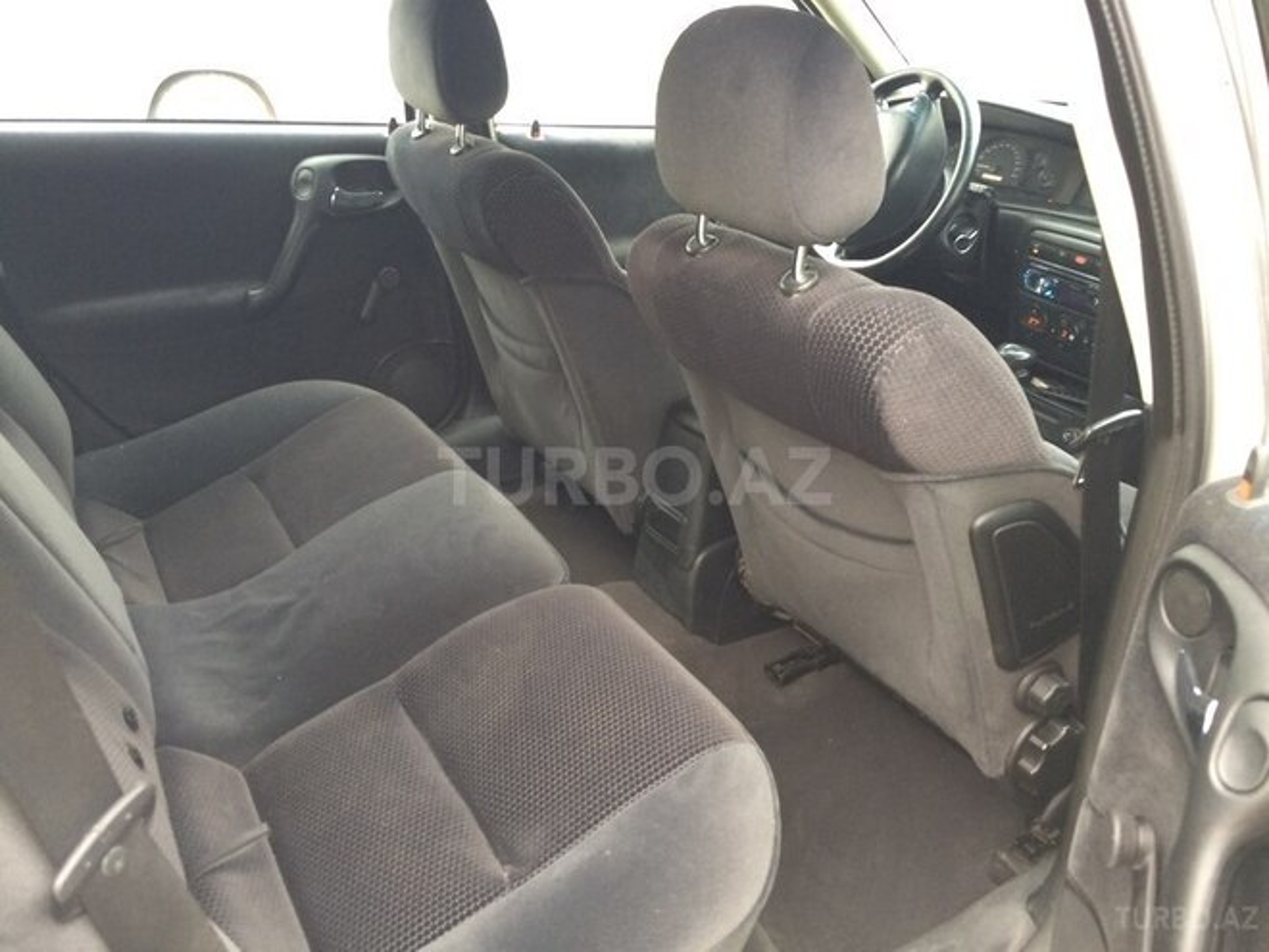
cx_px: 634
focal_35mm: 29
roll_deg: -8.4
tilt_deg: -23.0
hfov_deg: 61.7
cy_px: 476
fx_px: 1063
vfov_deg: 48.2
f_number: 2.2
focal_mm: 4.15
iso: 100
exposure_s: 1/33
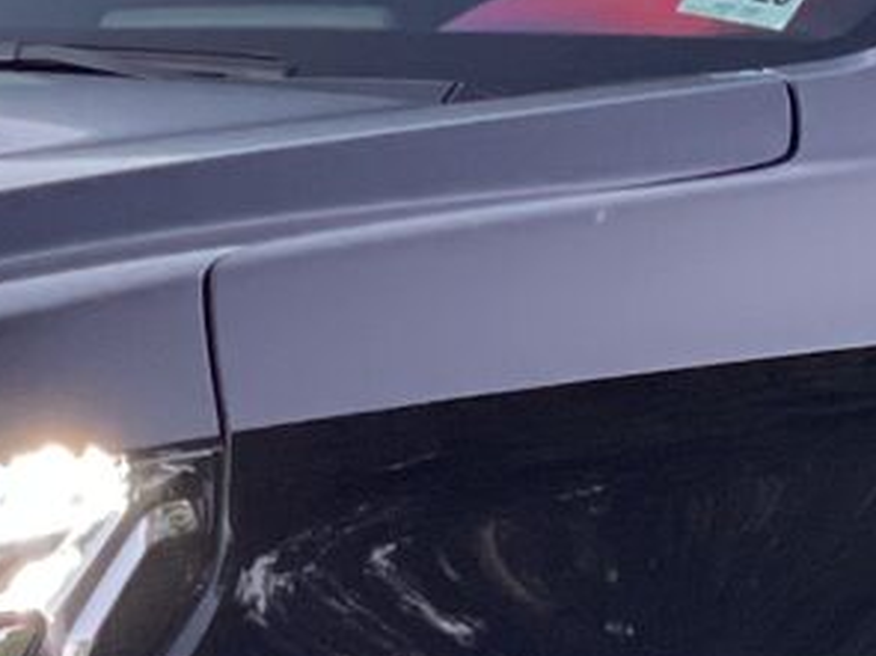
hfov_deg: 5.8
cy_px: 701
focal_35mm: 339
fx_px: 8575
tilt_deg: -2.3
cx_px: 454
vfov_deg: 4.4
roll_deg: +0.6
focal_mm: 6
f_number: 2
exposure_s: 1/33
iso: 250
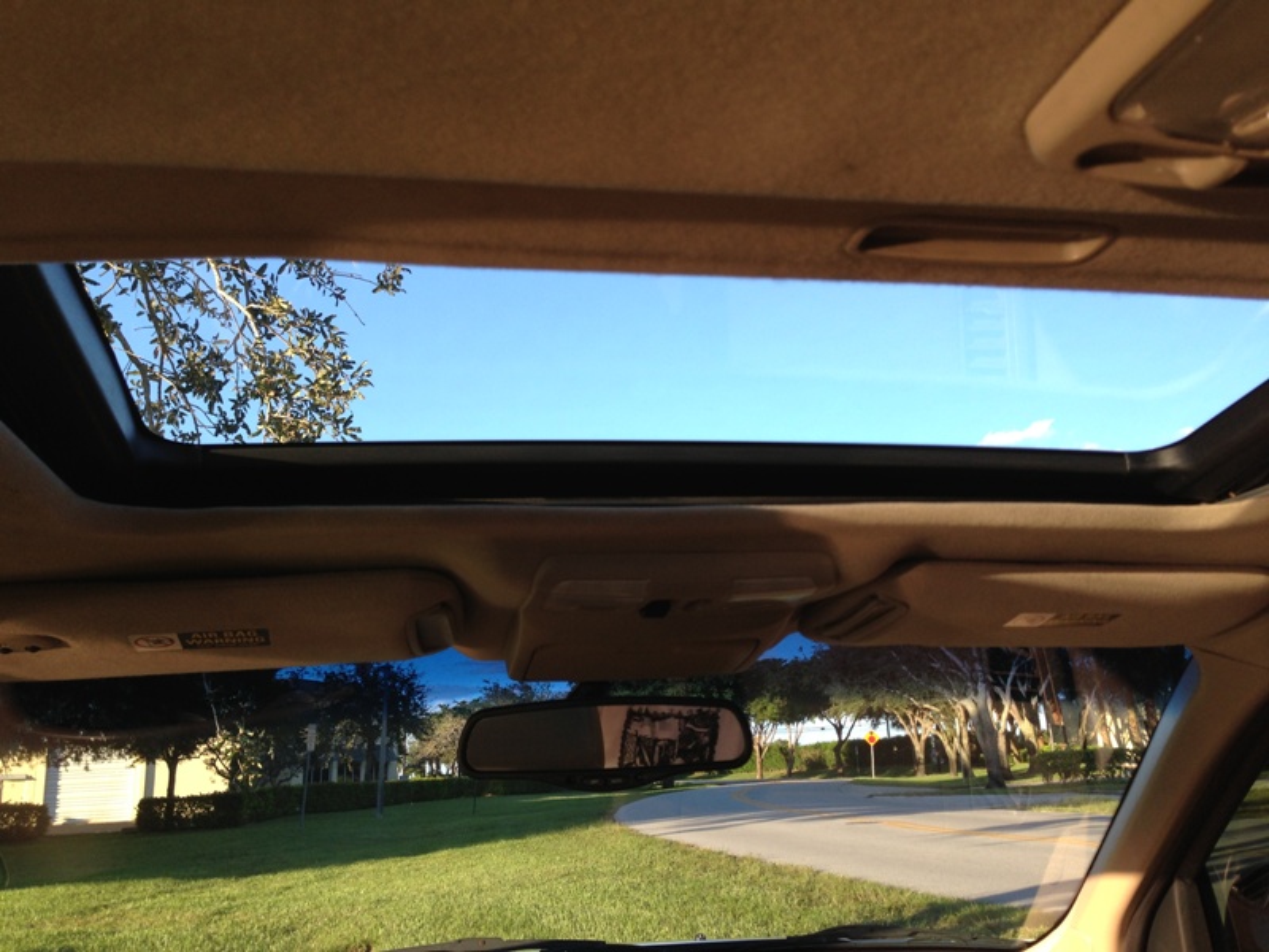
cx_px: 634
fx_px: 1210
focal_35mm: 33
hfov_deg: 55.4
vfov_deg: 42.9
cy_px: 476
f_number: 2.4
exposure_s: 1/282
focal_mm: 4.13
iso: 50
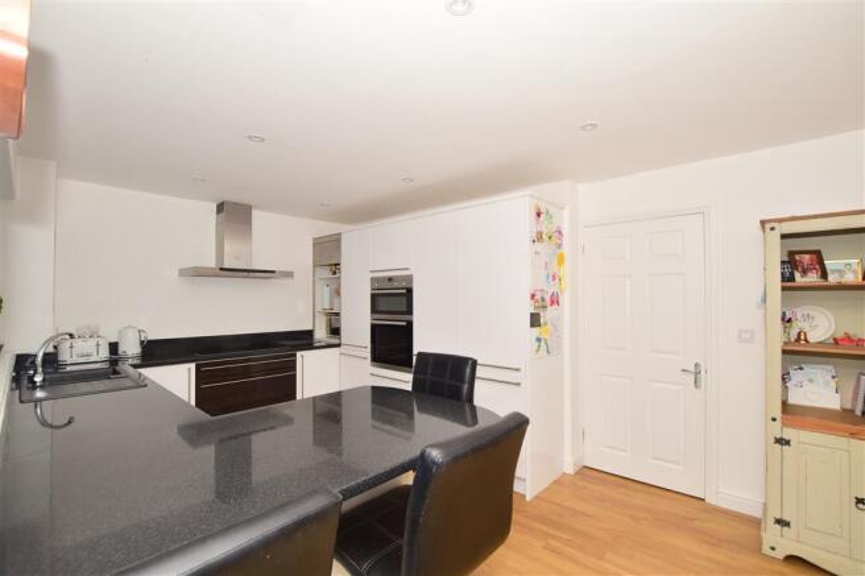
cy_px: 288
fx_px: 360
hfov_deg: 100.4
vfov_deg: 77.3
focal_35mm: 15
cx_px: 432
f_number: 7.1
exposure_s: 1/60
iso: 500
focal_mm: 10
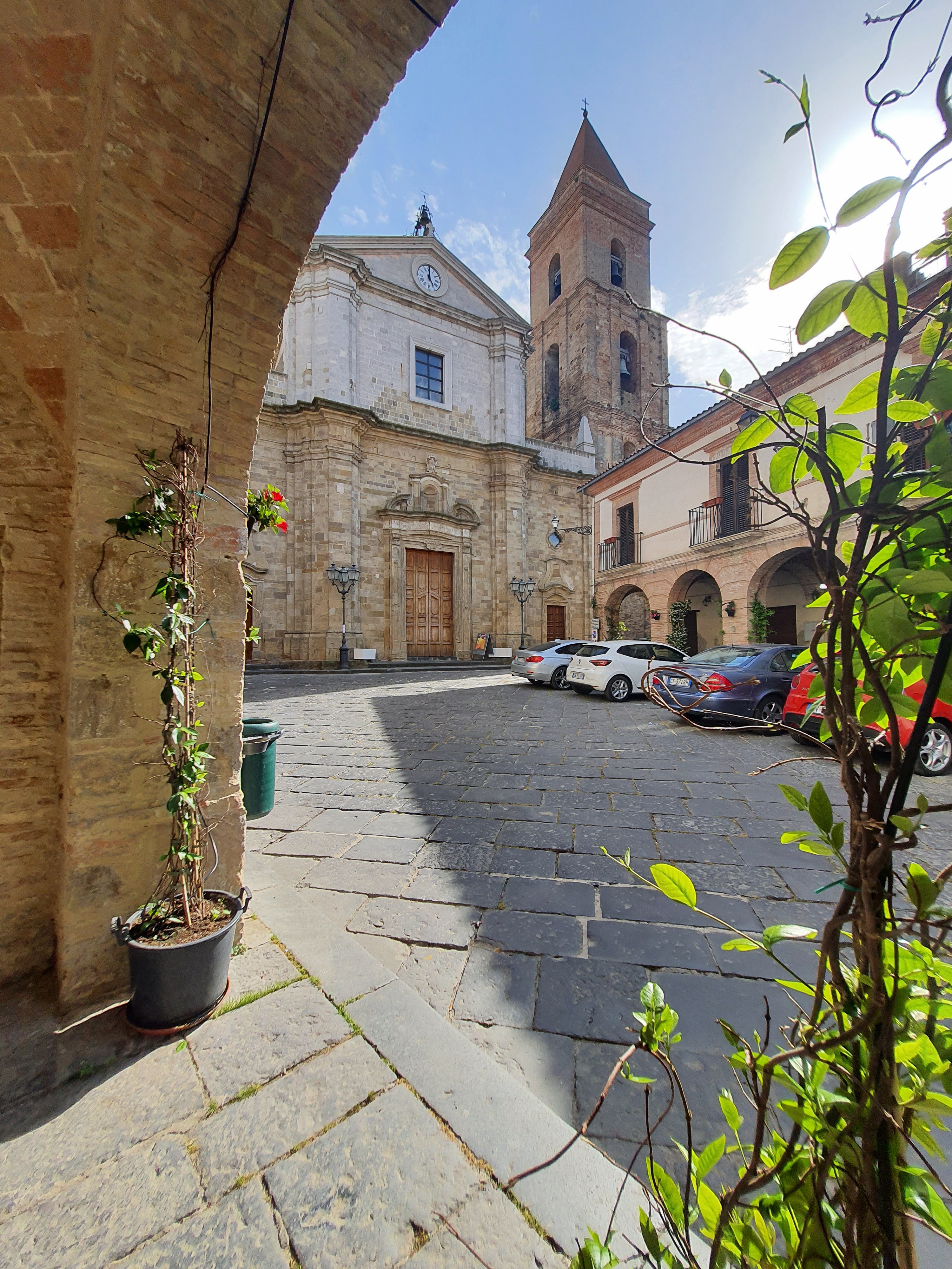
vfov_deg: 106.2
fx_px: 477
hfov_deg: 89.9
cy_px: 634
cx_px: 476
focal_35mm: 13
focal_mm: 1.74
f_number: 2.2
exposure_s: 1/928
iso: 50
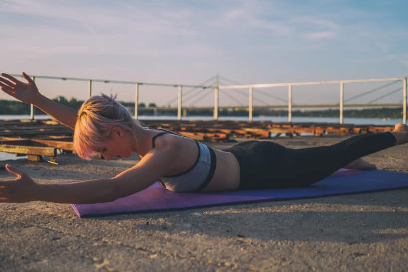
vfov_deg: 37.8
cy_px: 117
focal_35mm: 35
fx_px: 397
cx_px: 195
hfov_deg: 54.4
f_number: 2
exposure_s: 1/1250
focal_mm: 28
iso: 100
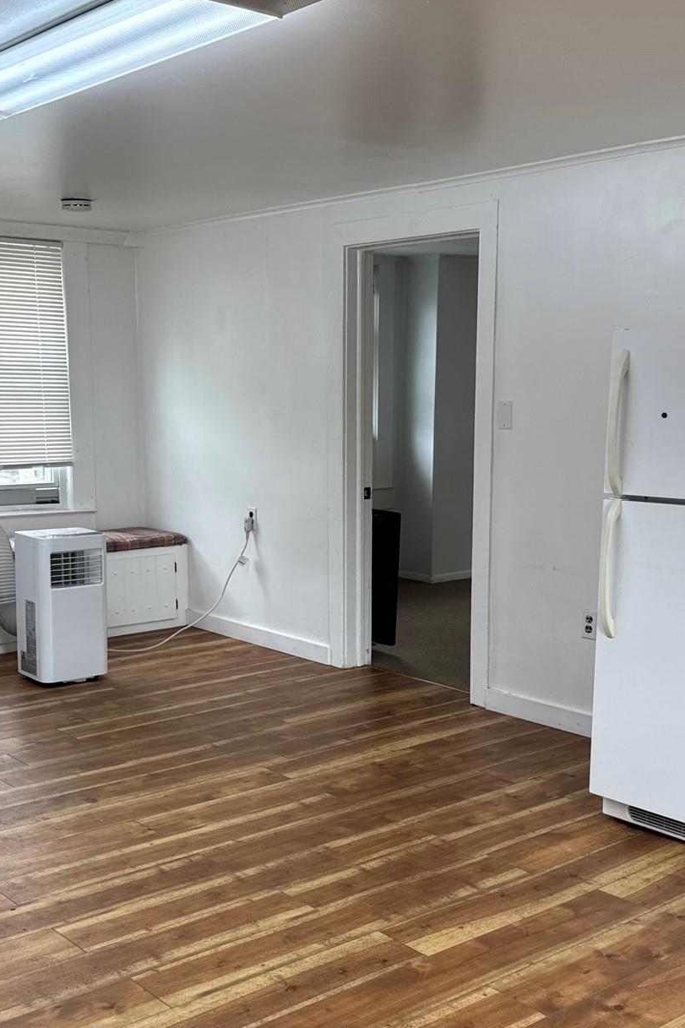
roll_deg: +0.8
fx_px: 1199
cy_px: 582
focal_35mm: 42
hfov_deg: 31.9
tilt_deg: -10.4
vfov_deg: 46.3
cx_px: 307
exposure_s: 1/120
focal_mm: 6.76
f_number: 1.78
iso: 100
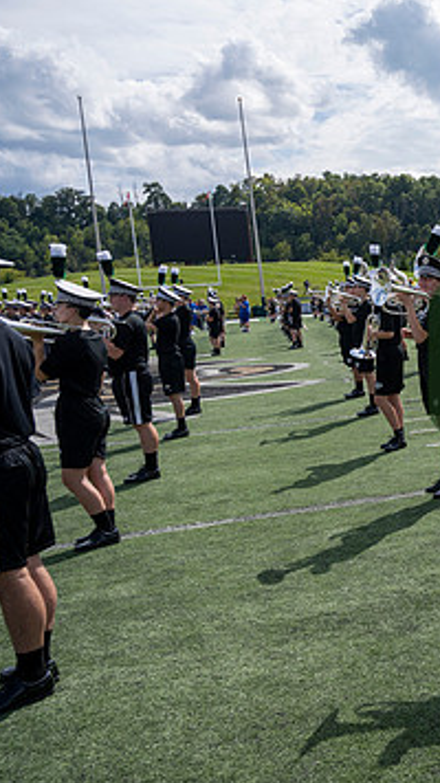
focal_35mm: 41
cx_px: 594
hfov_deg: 24.7
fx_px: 851
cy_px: 382
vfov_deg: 49.4
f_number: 5
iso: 200
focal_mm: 24
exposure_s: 1/1600
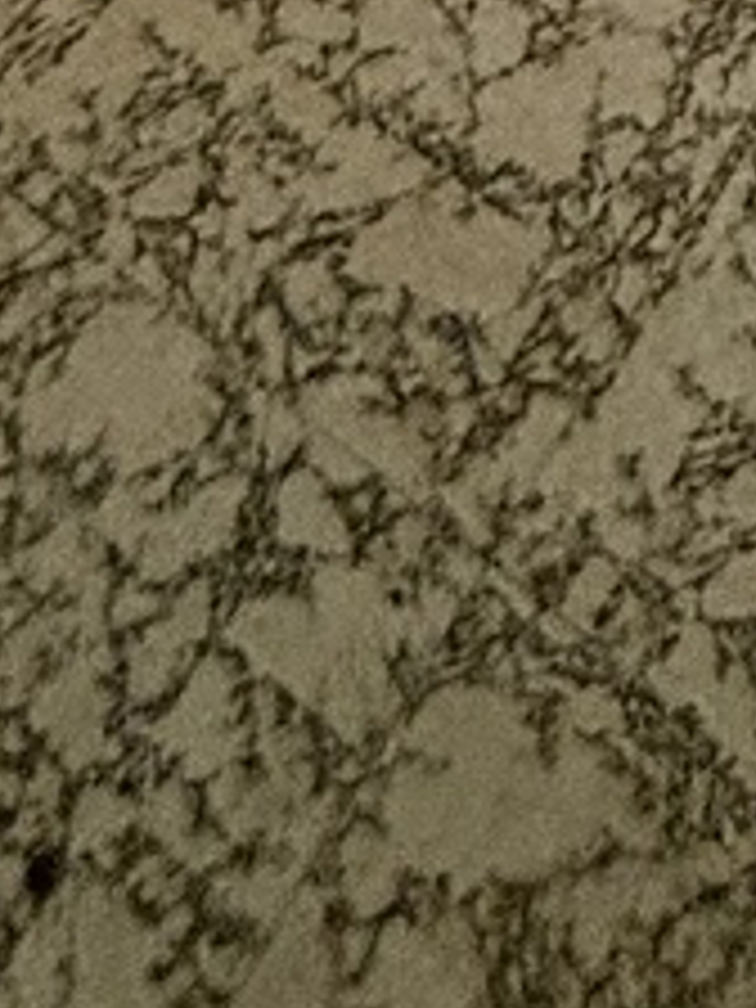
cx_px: 752
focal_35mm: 90
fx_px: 2621
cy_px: -2084
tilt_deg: -8.3
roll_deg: -0.6
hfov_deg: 16.1
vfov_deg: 11.2
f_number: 2.2
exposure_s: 1/60
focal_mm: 2.22
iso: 400
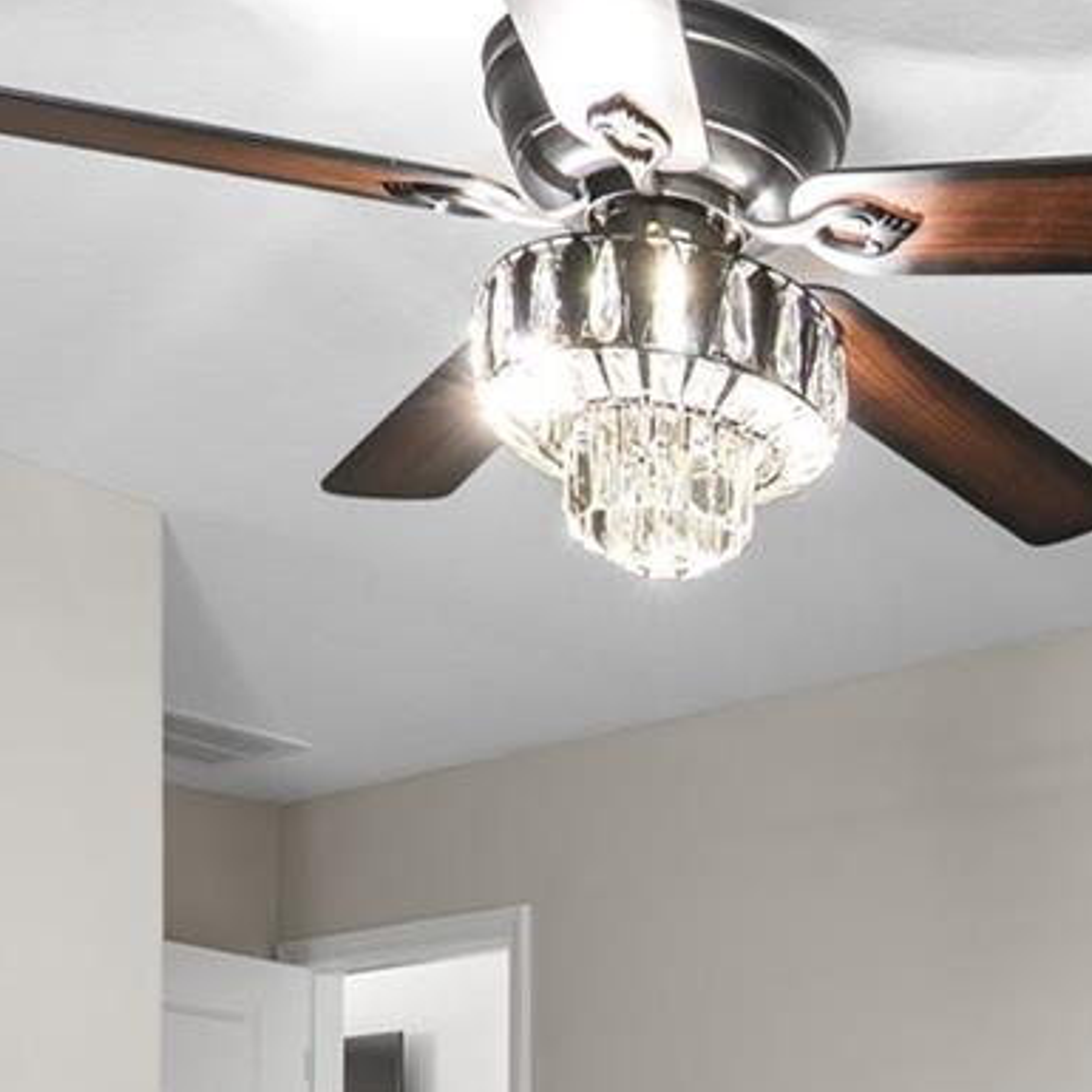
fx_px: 2141
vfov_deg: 25.2
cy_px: 1370
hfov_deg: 26.5
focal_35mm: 60
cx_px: 1174
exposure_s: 1
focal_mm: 17
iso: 400
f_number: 8
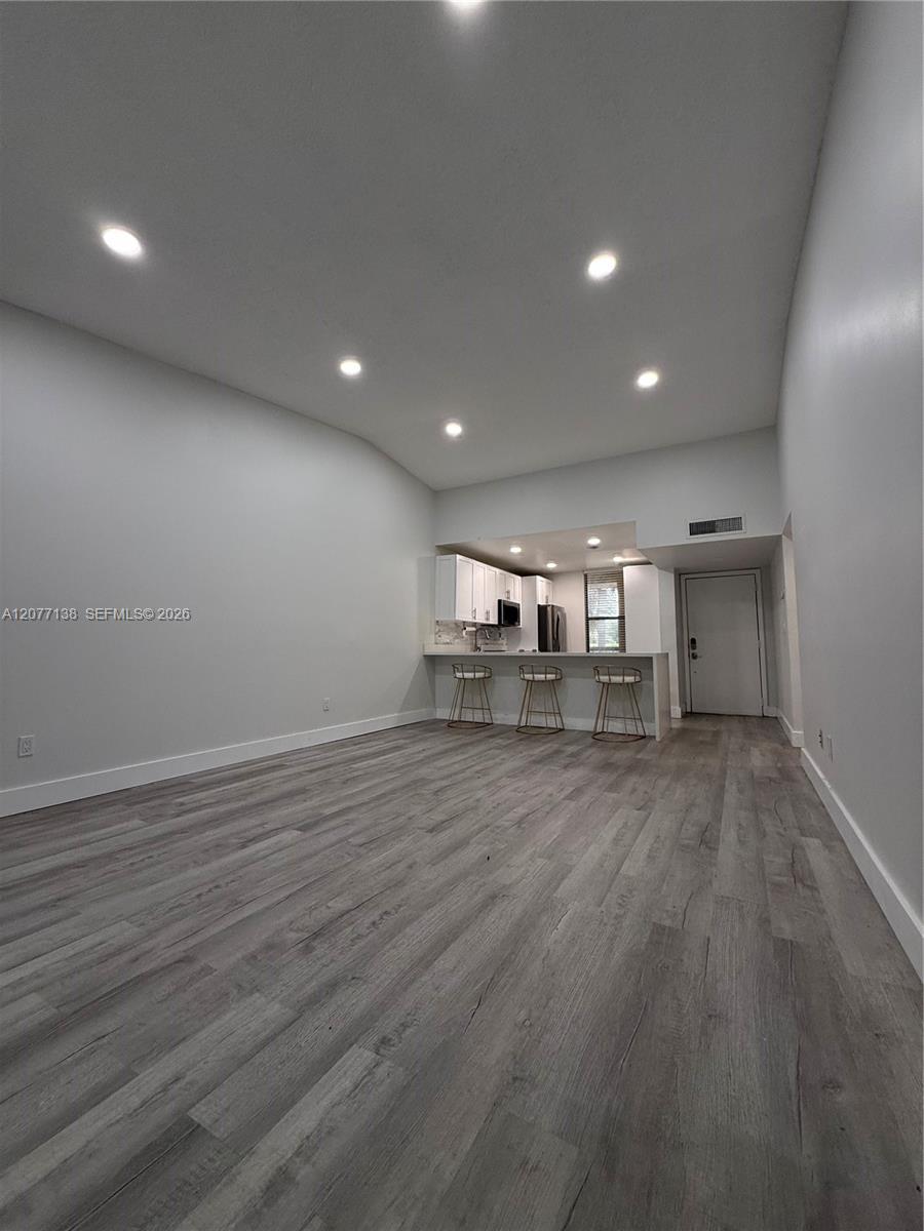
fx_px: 498
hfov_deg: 85.7
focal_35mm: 14
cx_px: 462
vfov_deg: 102.1
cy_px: 616
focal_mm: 2.22
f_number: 2.2
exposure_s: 1/120
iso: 160
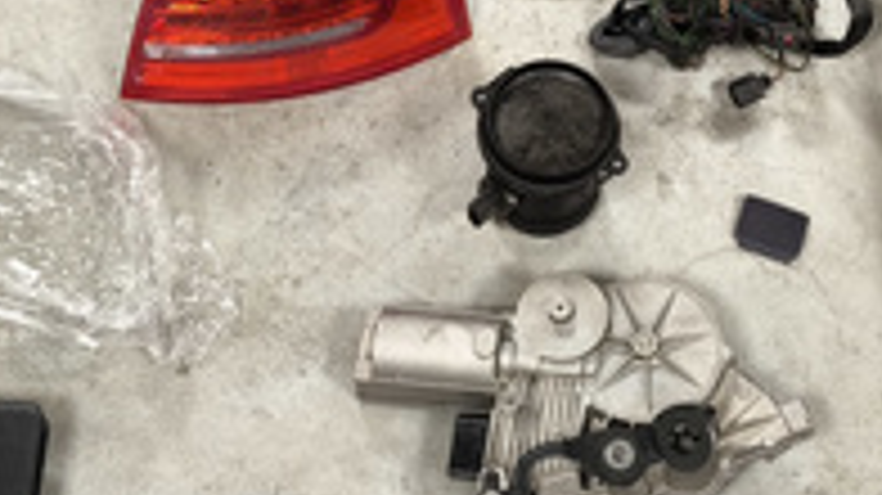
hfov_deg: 26.5
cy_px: 27
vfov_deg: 14.9
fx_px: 1870
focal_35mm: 80
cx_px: 490
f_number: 1.9
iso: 250
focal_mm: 6.92
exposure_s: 1/50
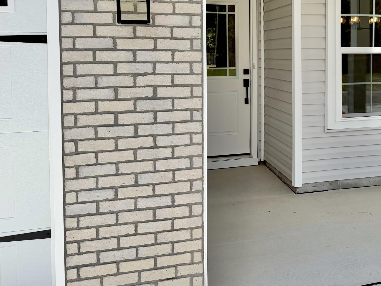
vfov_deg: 32.9
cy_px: 66
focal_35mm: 43
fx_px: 473
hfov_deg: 42.3
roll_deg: -0.1
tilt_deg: -2.9
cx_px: 292
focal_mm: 6.76
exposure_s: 1/3759
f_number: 1.78
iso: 80
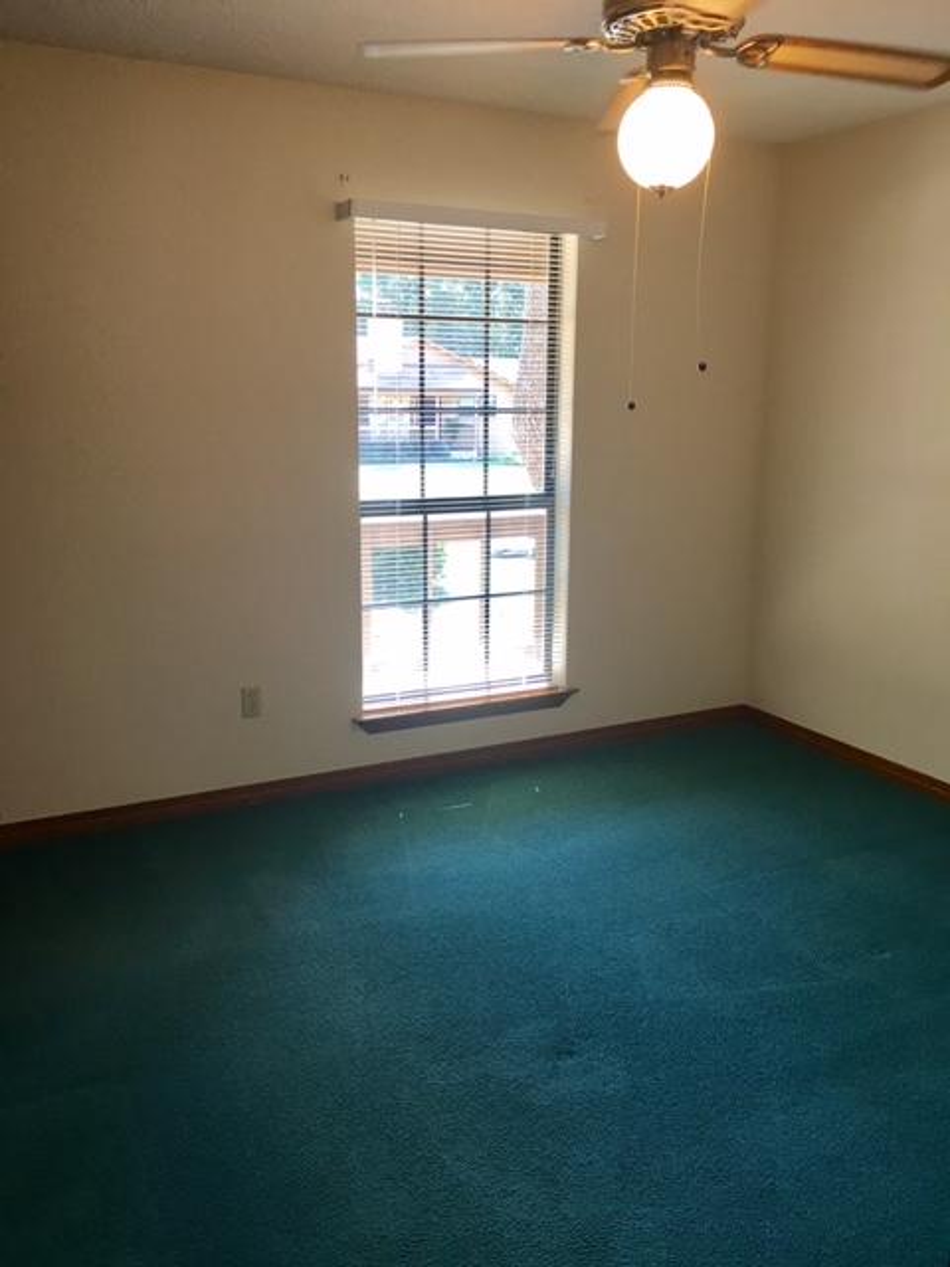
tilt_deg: -11.7
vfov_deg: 61.7
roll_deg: -0.6
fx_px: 1061
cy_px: 634
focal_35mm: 29
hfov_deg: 48.2
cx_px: 475
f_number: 2.2
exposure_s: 1/40
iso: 32
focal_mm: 4.15
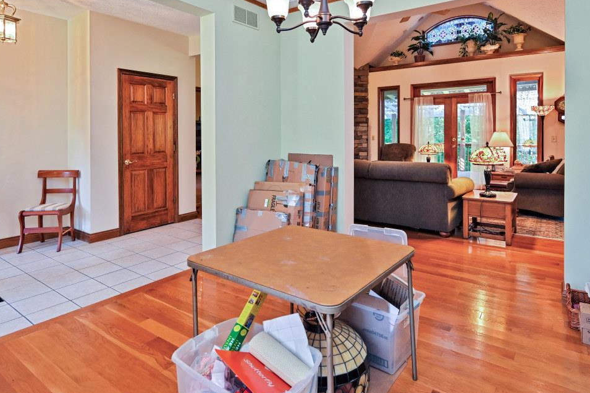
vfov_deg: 56.2
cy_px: 137
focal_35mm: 22
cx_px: 291
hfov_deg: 78.6
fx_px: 360
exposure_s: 1/60
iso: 560
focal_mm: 14
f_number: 4
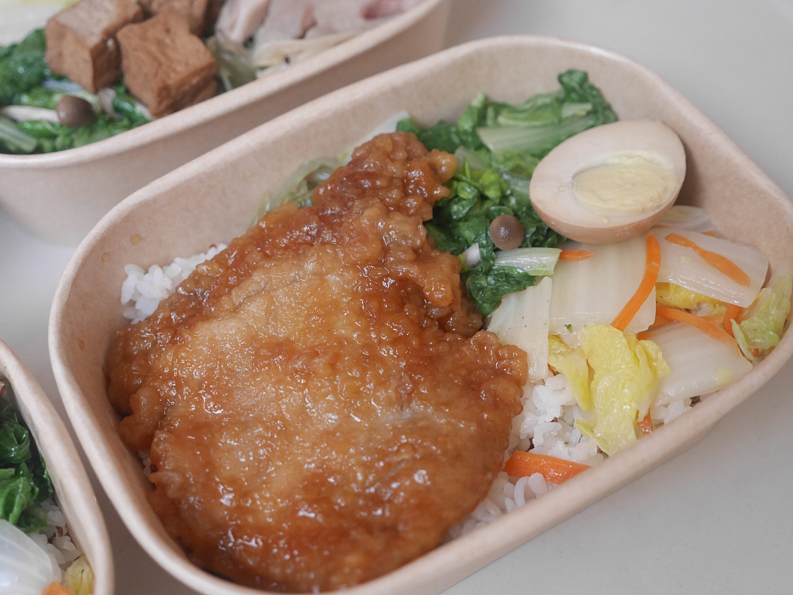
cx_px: 396
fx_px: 1100
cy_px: 298
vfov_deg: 30.3
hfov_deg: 39.6
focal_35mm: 48
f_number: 2.8
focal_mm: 24
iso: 1600
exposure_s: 1/3200
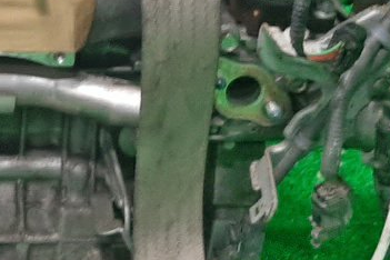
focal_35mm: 111
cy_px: 70
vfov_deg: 12.3
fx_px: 1202
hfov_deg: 17.7
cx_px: -44
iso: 217
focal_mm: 3.93
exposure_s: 1/50
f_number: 1.7
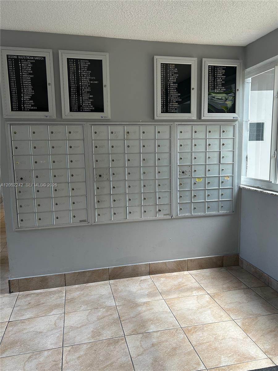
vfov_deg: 67.3
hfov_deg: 53.1
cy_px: 186
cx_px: 139
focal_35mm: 26
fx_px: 278
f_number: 1.5
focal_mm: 5.7
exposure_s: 1/120
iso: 125
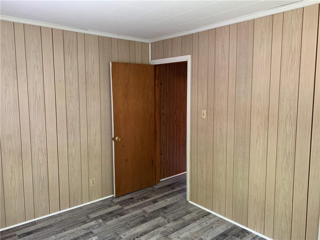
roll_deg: +0.1
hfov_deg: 67.3
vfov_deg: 53.1
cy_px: 120
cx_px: 160
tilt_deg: -6.1
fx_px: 240
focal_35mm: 26
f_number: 1.8
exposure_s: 1/60
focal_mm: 4.25
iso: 200
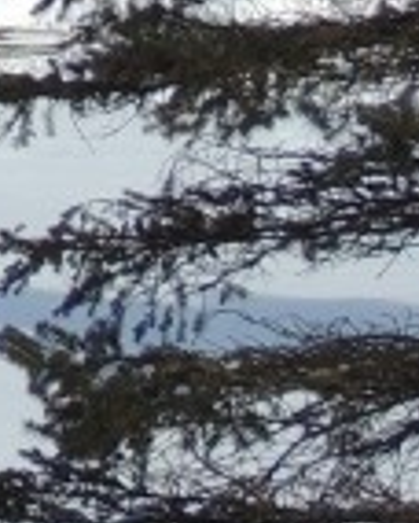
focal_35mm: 352
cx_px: -1404
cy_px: -608
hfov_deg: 4.1
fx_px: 5445
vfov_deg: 5.4
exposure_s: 1/1250
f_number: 4
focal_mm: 8.9
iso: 100
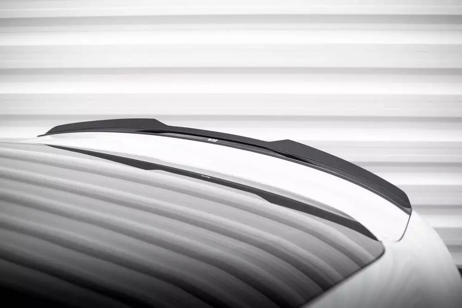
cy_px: 154
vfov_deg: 36.8
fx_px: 463
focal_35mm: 36
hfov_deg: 53.0
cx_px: 234
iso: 500
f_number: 2.5
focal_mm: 35
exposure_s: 1/400
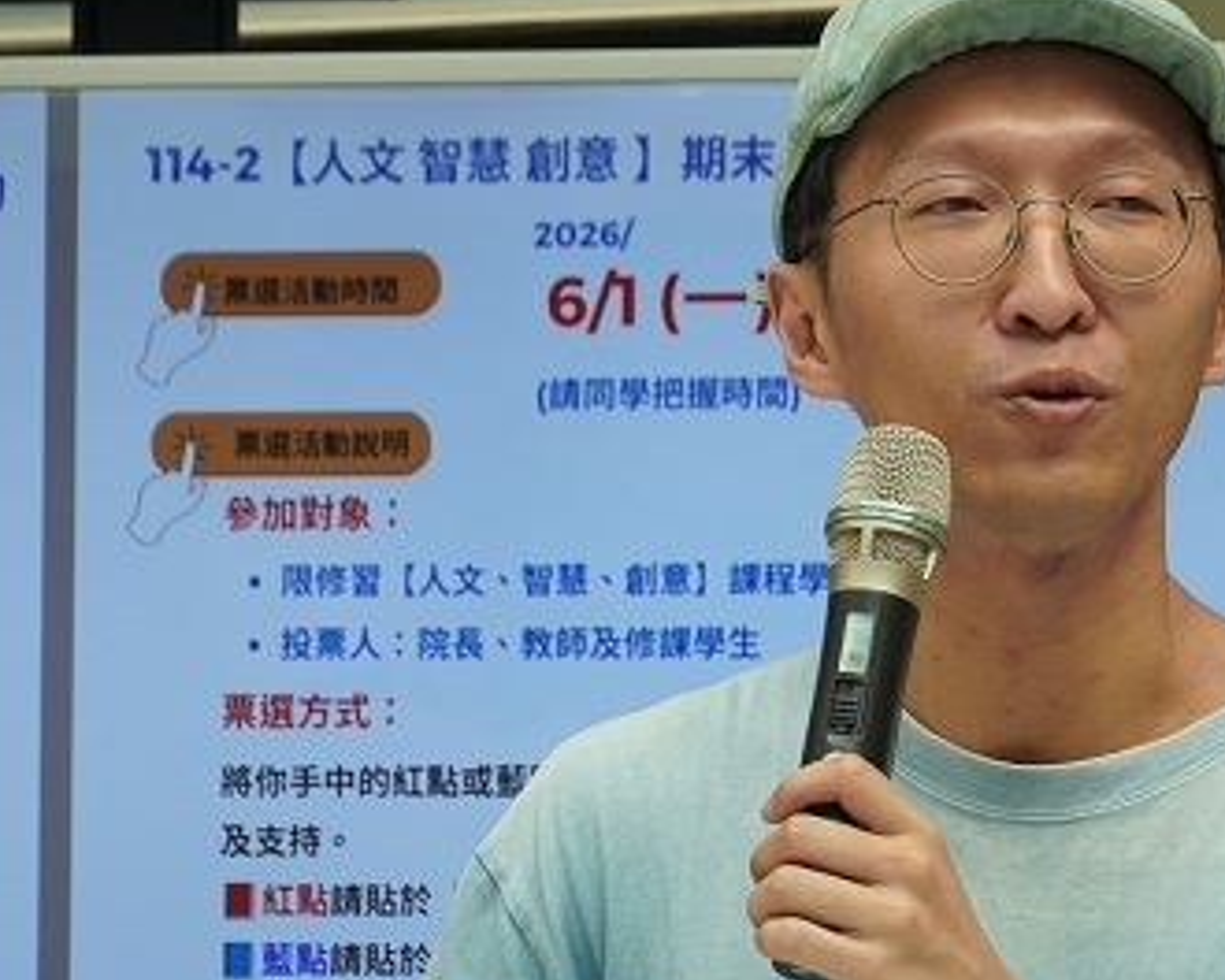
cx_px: 798
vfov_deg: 4.4
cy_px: 720
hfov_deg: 5.5
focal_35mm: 353
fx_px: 12799
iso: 500
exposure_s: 1/200
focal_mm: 115
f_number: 5.6
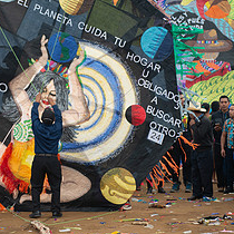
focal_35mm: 164
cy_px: 54
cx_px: 67
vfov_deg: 10.6
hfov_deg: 10.6
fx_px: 1254
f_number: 2.8
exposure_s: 1/640
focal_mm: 70
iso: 200
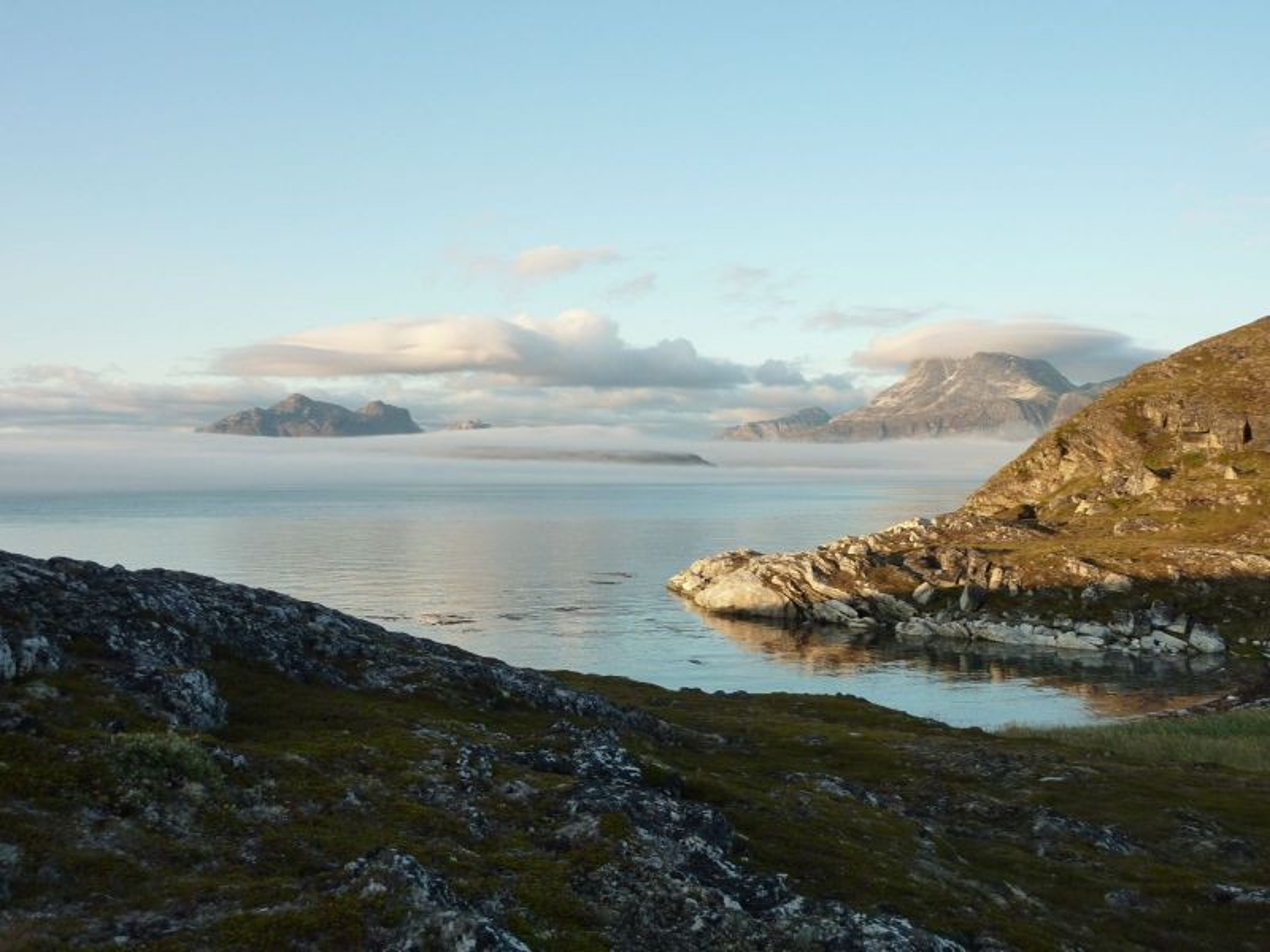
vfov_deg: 40.7
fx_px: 1284
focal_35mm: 35
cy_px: 476
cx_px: 635
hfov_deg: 52.6
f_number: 4
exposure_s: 1/200
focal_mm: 5.7
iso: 125
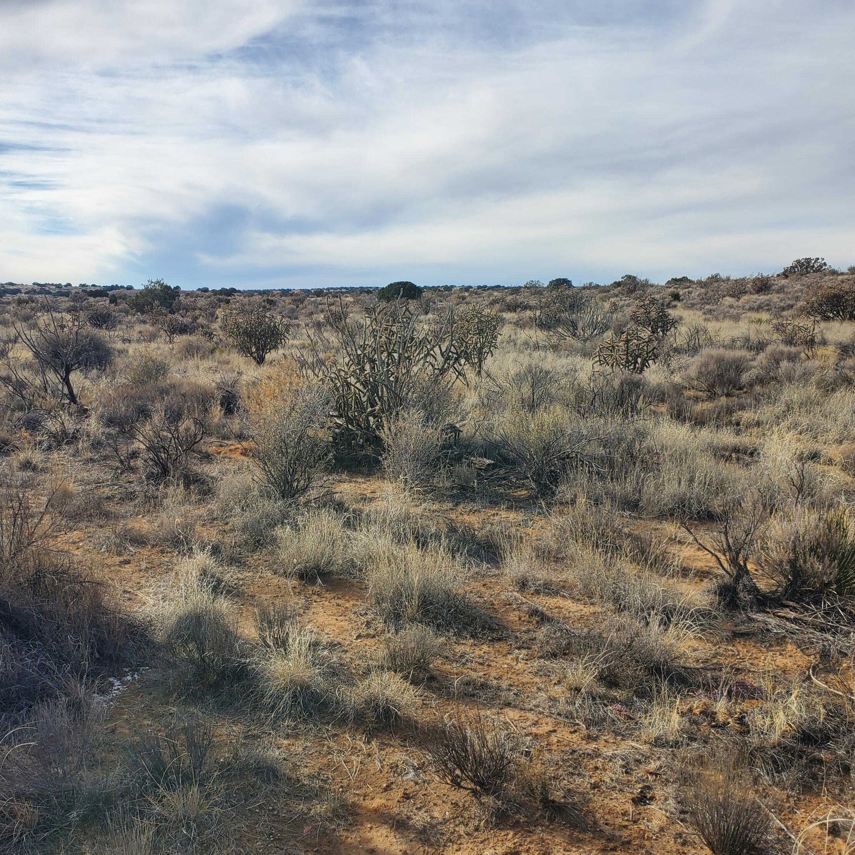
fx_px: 866
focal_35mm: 31
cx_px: 306
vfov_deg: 52.5
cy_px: 426
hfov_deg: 51.8
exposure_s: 1/1565
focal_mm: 4.3
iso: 50
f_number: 2.4
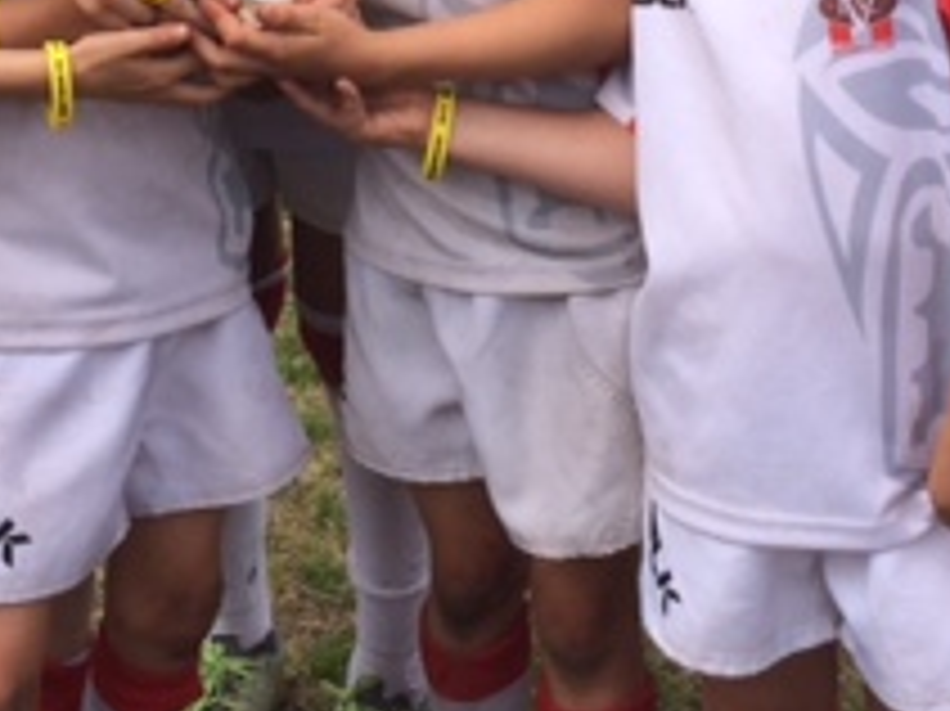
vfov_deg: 16.2
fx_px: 2414
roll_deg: -2.8
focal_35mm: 88
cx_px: 468
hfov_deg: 22.3
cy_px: -104
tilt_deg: -14.2
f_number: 2.2
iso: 32
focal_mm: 4.15
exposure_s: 1/1466
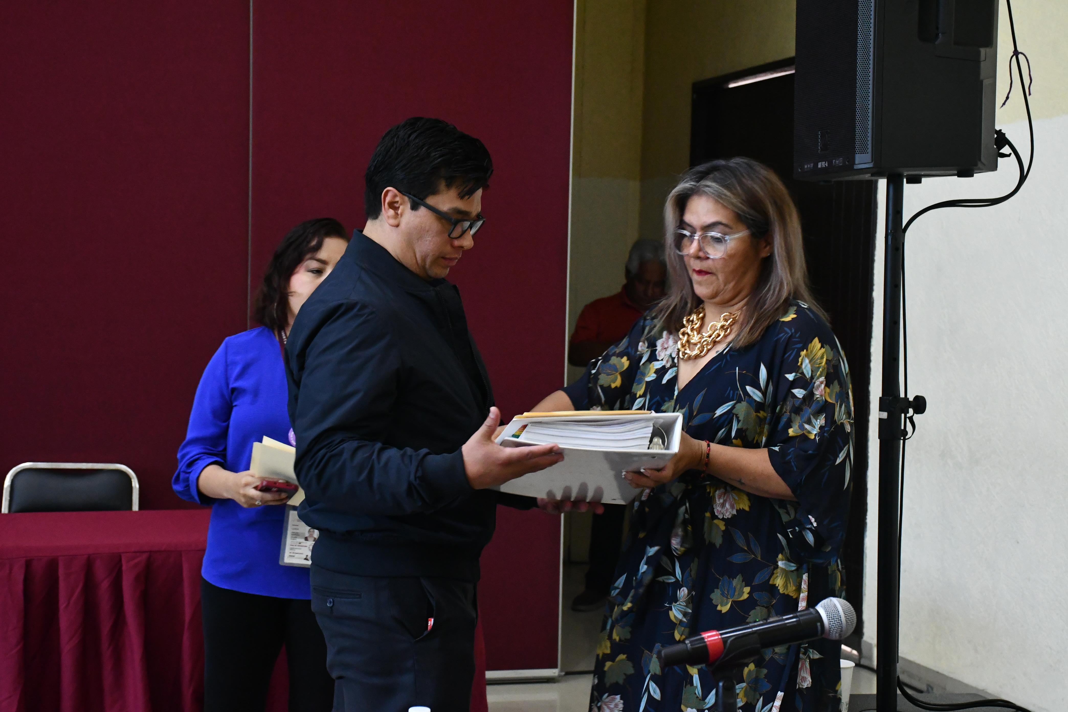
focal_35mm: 63
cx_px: 534
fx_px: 1869
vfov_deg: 21.6
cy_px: 356
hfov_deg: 31.9
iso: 4000
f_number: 7.1
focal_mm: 42
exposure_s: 1/60
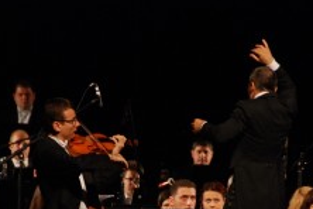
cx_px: 121
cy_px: 198
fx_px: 4503
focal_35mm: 518
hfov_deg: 4.0
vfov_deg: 2.7
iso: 800
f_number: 5.6
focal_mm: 170
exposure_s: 1/50
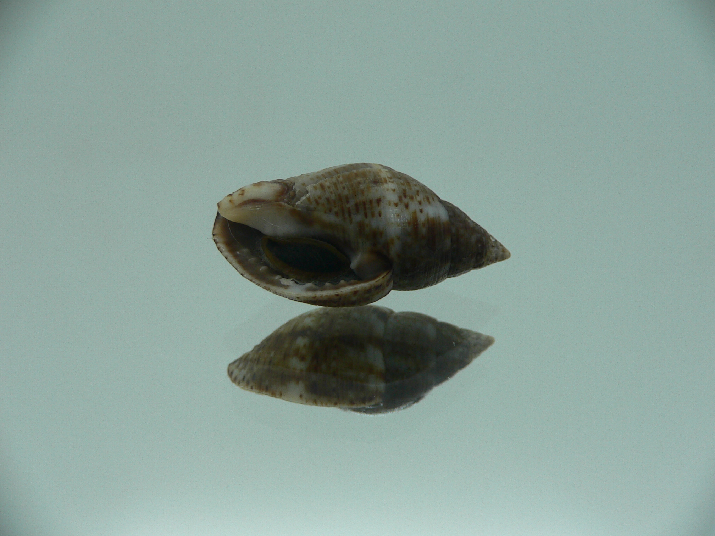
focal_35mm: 35
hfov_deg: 52.6
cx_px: 358
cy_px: 268
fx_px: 723
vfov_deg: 40.7
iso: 80
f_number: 2.8
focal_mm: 4.6
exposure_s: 1/60
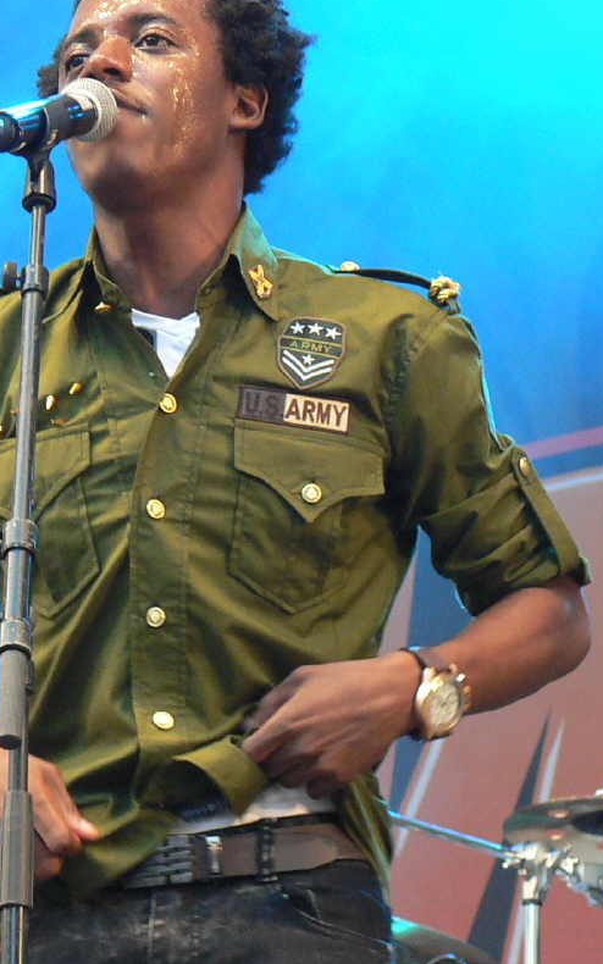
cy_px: 436
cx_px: 156
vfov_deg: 10.9
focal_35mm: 192
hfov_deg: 6.8
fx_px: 5047
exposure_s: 1/25
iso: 200
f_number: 3.2
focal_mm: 24.6
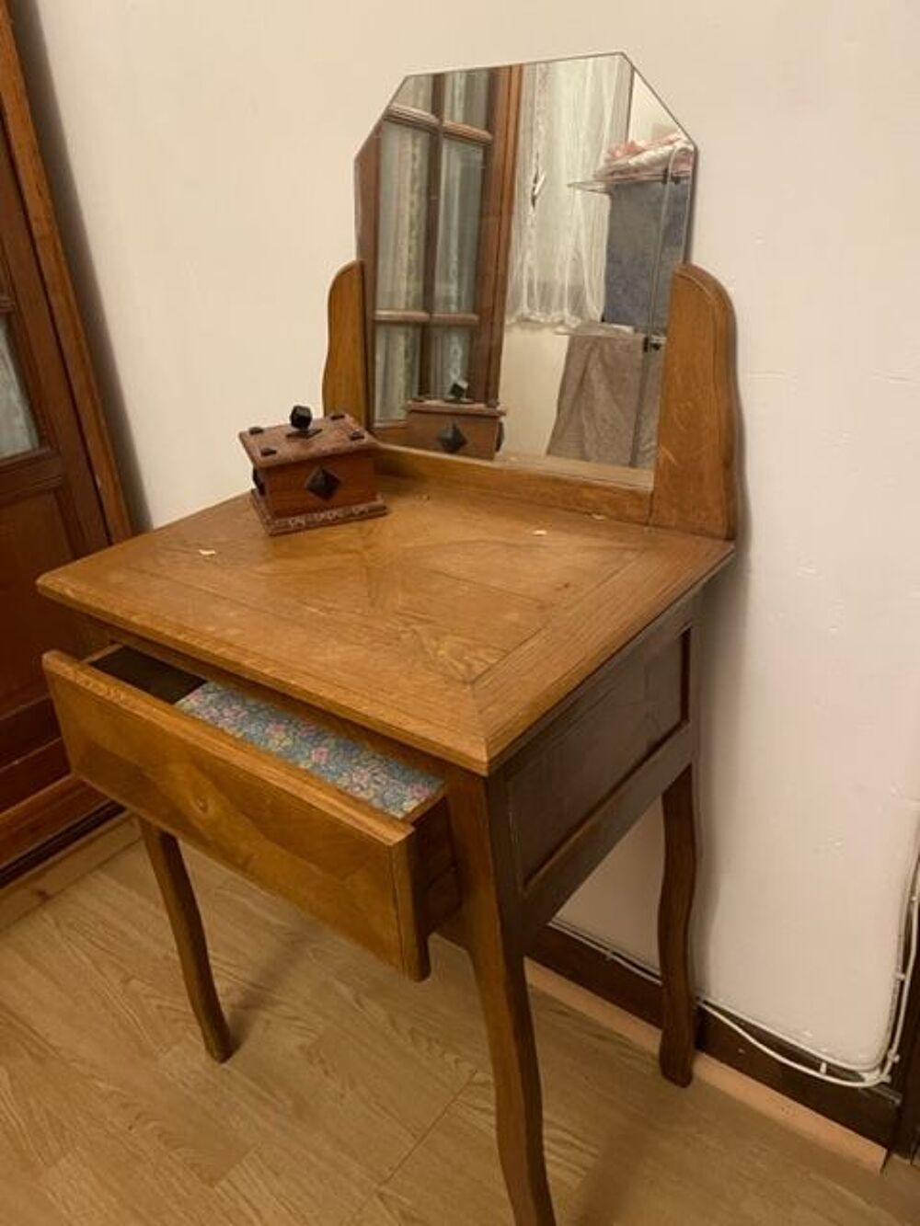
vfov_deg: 67.3
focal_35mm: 26
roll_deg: +4.3
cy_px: 613
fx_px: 921
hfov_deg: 53.1
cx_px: 460
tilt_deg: -25.9
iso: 640
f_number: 1.6
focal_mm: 4.2
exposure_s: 1/40
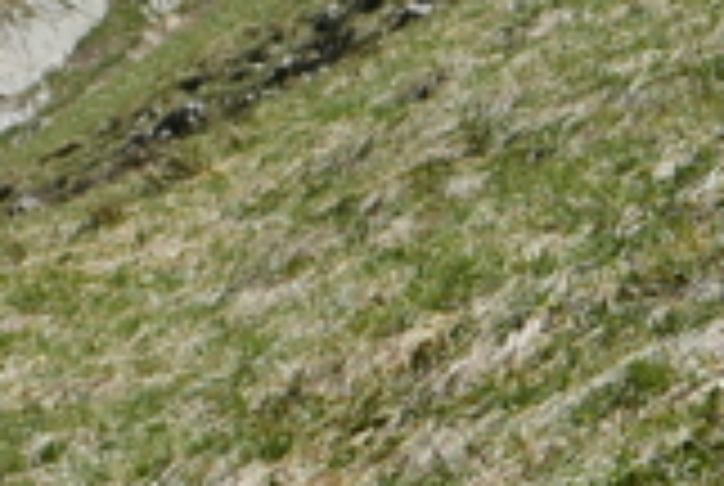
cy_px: 225
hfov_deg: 8.4
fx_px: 4936
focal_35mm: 245
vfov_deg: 5.6
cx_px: 65
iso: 200
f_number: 5.6
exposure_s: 1/1000
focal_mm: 14.9
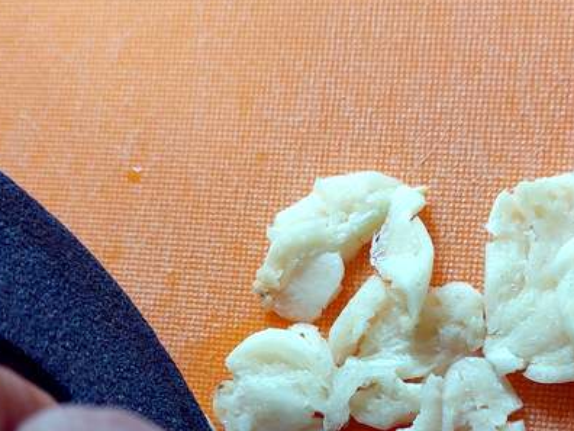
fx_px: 1028
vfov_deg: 22.7
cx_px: 349
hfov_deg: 31.1
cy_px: 432
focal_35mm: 62
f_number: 1.8
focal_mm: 5.23
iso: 100
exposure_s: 1/100
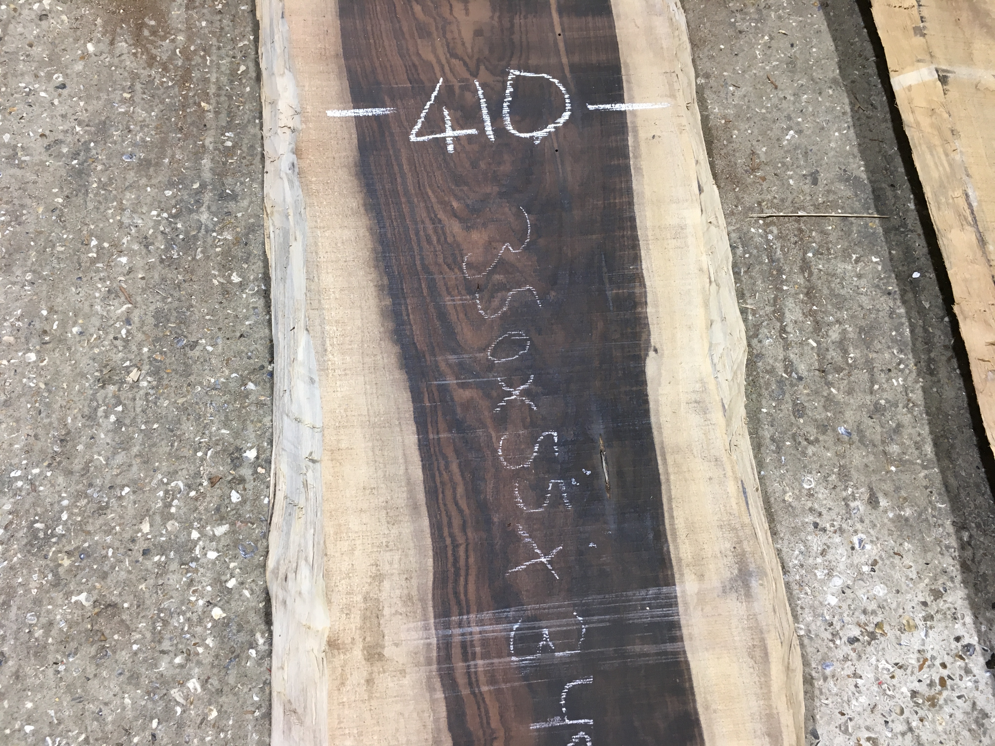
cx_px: 498
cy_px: 373
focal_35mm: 29
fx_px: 834
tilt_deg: -69.1
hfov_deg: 61.7
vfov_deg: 48.2
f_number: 2.2
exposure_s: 1/33
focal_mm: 4.15
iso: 80
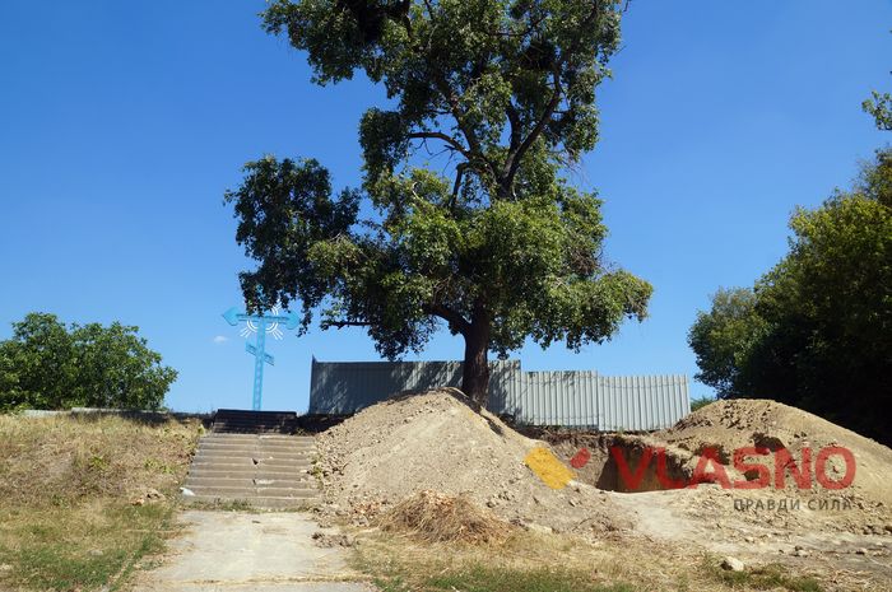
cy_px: 296
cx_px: 446
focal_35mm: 27
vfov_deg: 47.8
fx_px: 668
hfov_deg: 67.4
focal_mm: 18
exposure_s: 1/160
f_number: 13
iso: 100
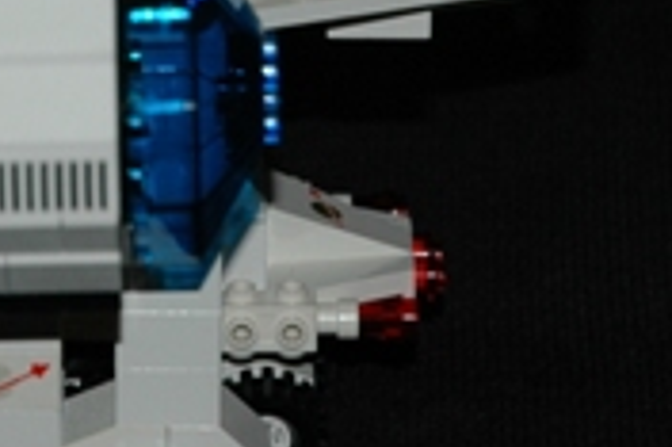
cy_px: -254
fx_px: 6098
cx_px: 84
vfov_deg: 4.2
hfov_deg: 6.3
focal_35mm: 327
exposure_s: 1/60
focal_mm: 50
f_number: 4.5
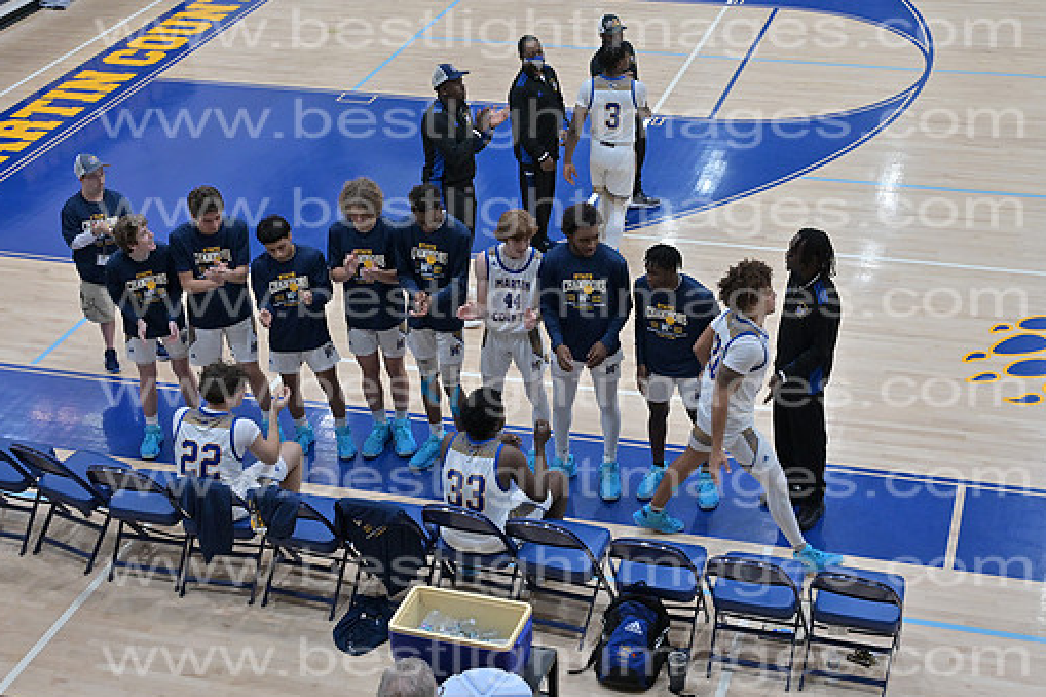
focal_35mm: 57
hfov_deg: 35.0
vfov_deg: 23.8
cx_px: 567
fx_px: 1656
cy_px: 347
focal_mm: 50
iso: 3600
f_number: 4
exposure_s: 1/400
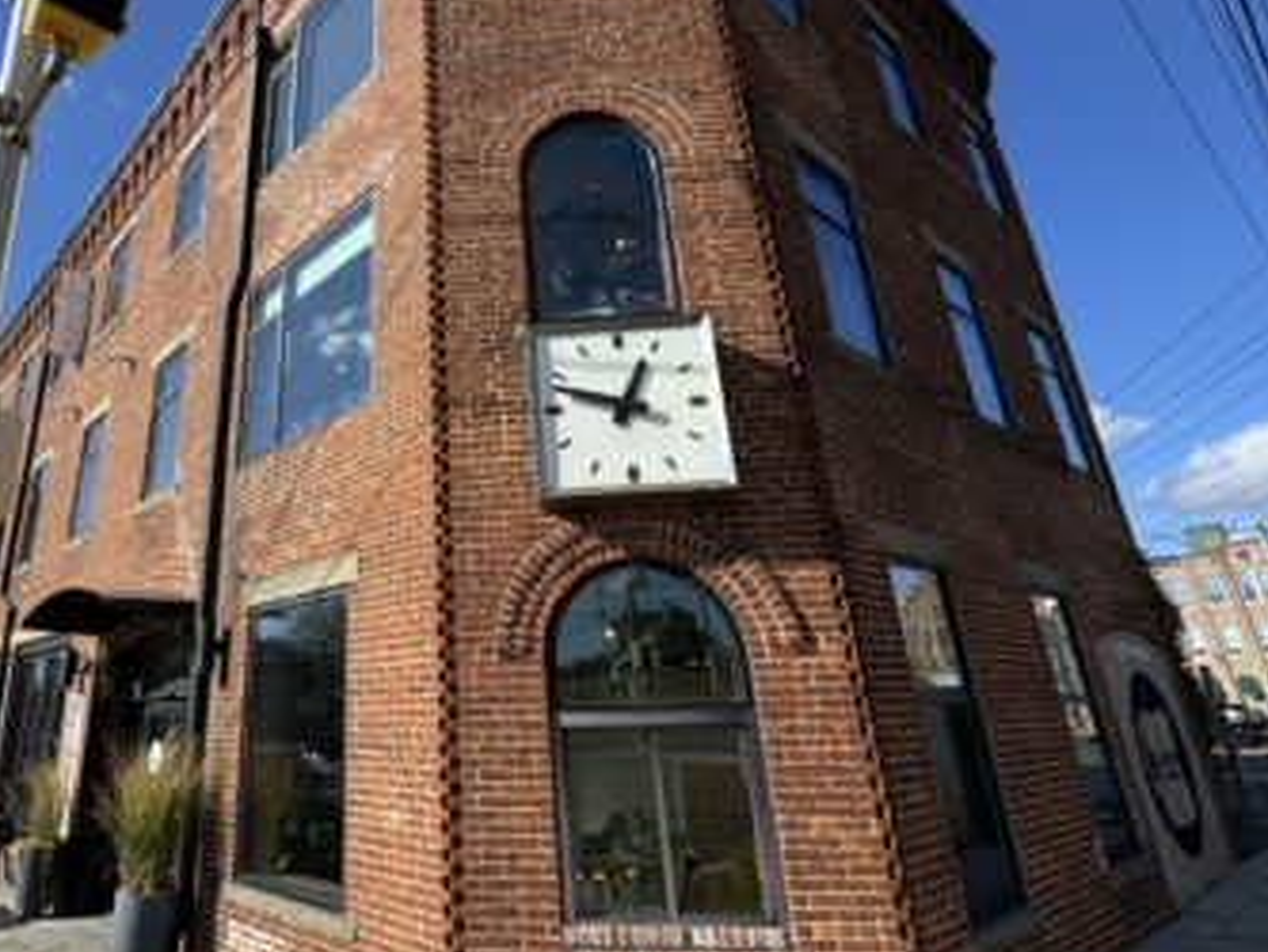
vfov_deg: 63.4
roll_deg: +1.2
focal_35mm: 21
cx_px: 426
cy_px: 436
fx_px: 770
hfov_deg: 76.6
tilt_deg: +22.6
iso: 50
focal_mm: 2.22
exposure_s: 1/1323
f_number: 2.2
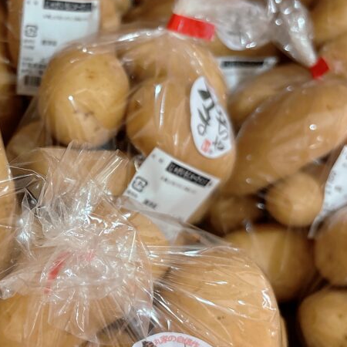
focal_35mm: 49
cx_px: 66
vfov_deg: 34.7
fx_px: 556
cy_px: 168
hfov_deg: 33.6
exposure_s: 1/60
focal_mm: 5.96
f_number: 1.6
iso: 320
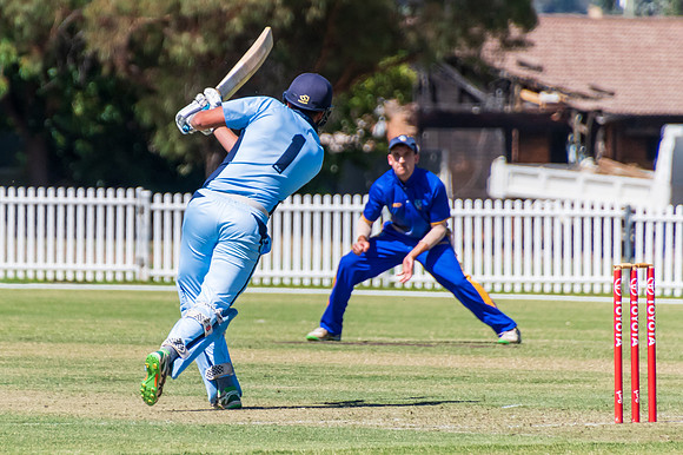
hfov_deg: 2.3
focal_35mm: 913
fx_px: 17312
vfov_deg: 1.5
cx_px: 243
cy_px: 196
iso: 400
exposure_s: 1/3200
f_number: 6.3
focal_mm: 400
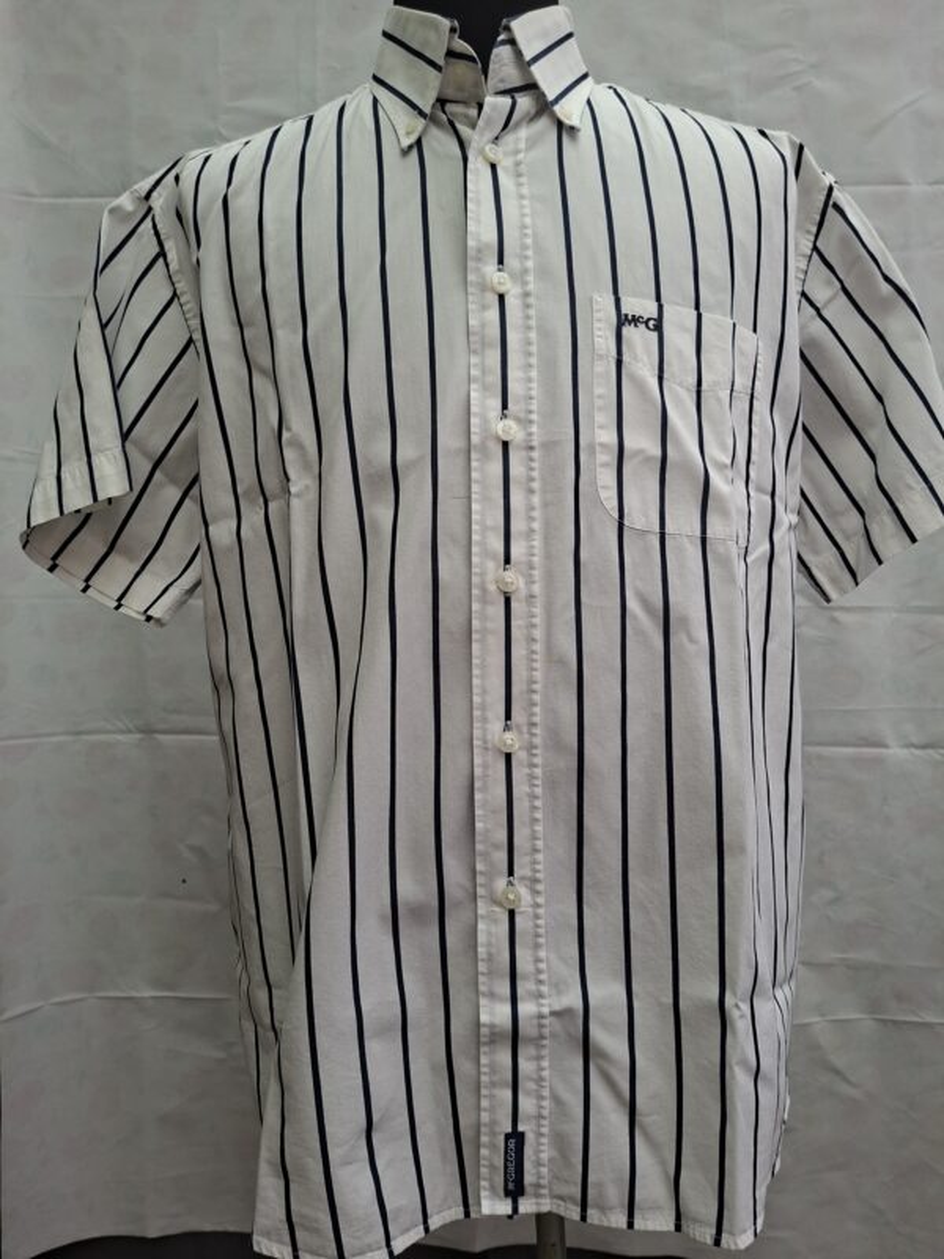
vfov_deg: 73.9
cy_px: 630
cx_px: 472
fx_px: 836
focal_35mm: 23
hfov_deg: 58.9
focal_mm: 5.54
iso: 50
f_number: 1.8
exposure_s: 1/144
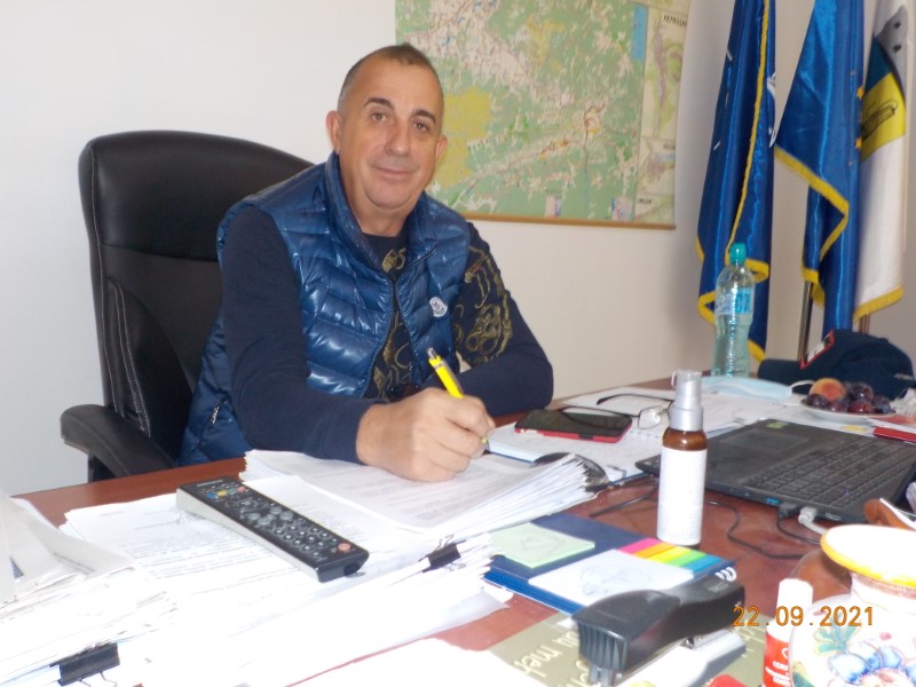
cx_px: 458
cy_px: 344
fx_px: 794
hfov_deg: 60.0
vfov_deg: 46.8
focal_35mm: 30
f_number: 3.3
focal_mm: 4.1
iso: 200
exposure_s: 1/30
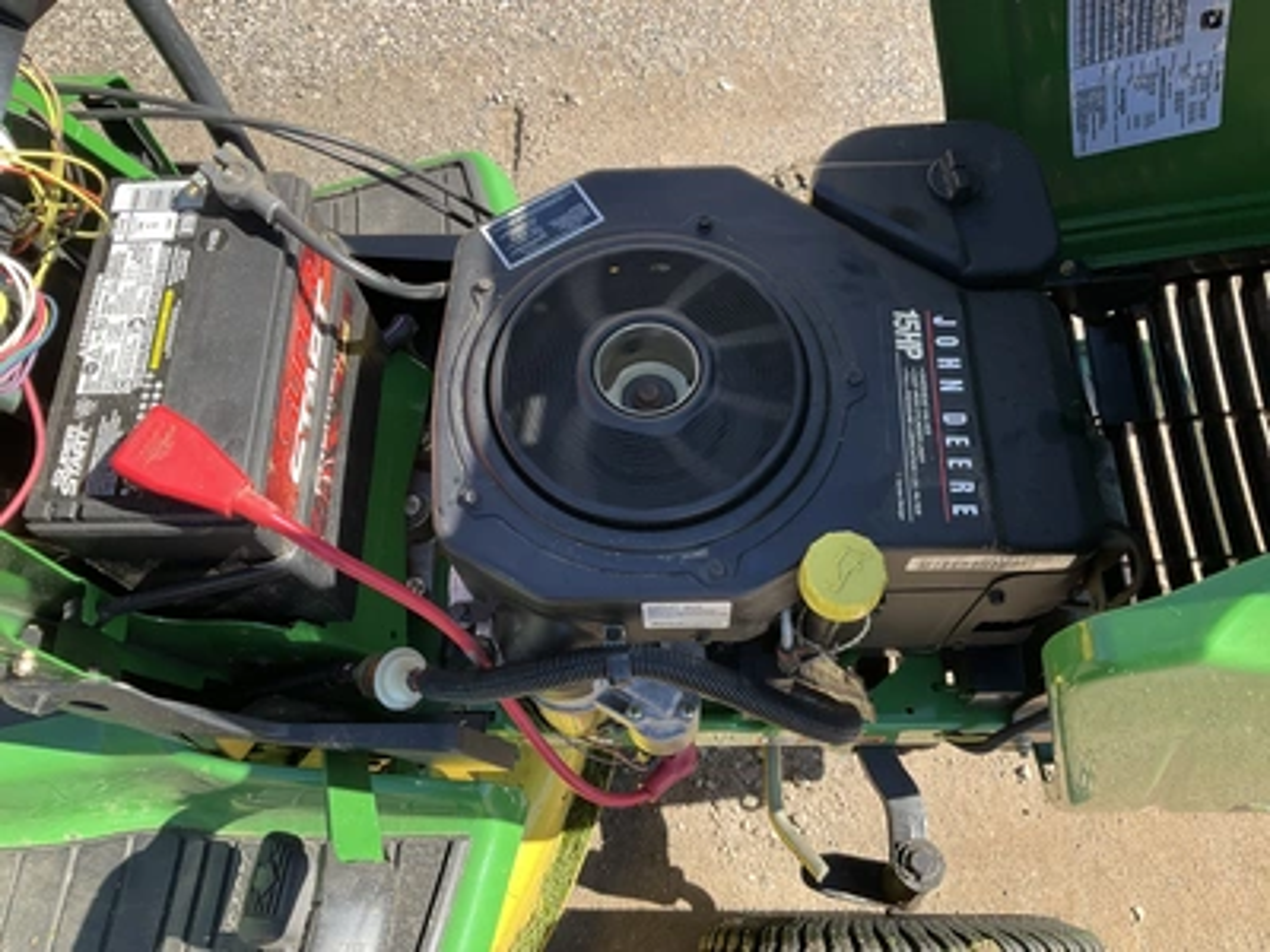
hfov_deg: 61.7
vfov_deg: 48.2
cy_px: 476
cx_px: 635
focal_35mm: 29
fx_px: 1064
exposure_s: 1/383
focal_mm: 3
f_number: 1.8
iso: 25
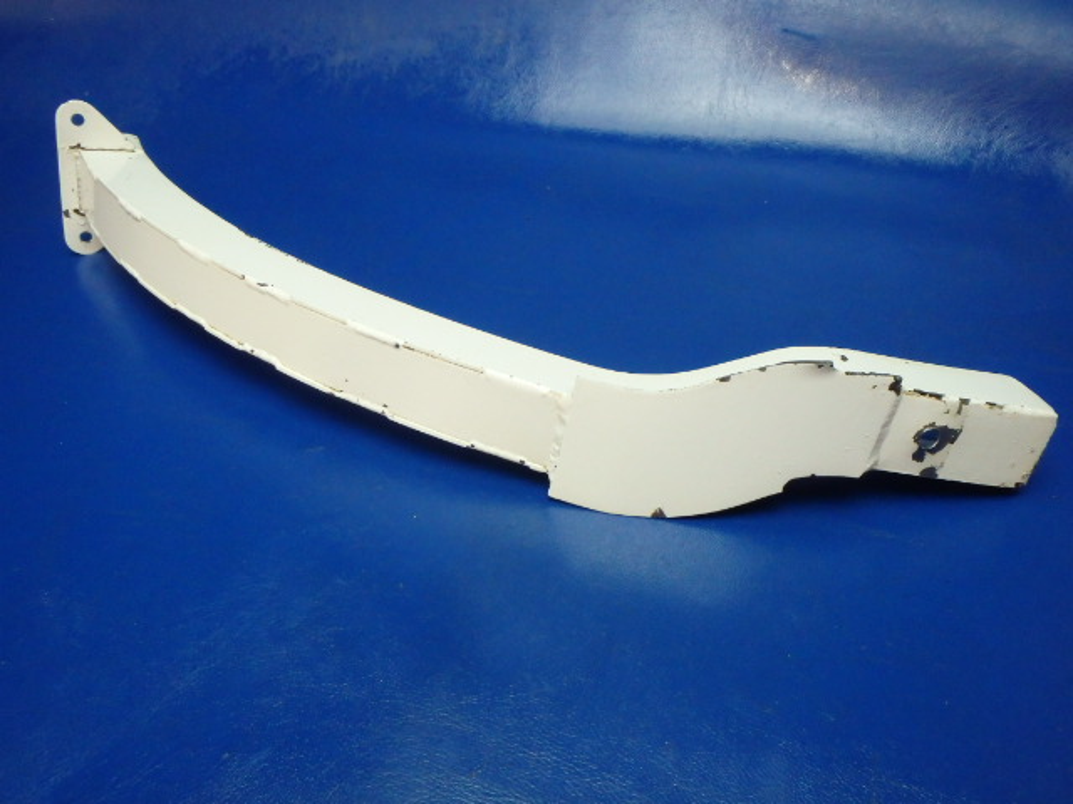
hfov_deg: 63.4
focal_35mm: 28
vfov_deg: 49.7
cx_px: 536
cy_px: 402
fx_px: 868
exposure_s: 1/80
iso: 800
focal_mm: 5
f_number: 3.9
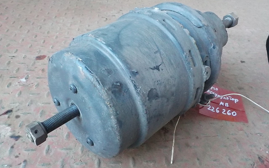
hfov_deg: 59.7
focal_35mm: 32
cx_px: 134
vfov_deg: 39.3
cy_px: 72
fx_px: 235
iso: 800
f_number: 3.3
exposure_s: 1/40
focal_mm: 4.1
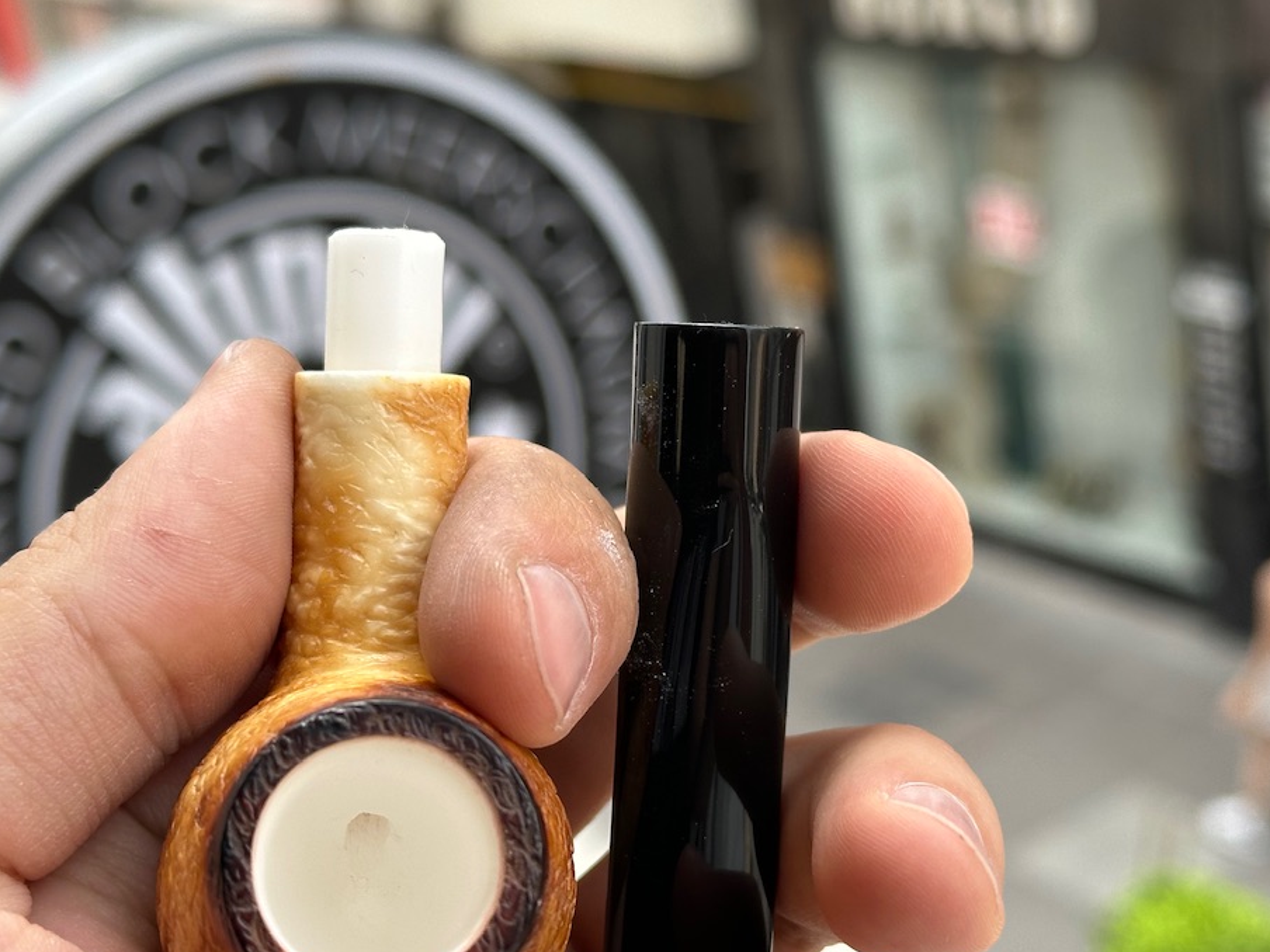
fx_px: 2495
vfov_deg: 21.6
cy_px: 470
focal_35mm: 68
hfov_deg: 28.5
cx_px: 695
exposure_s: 1/880
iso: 64
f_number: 1.78
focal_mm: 6.86
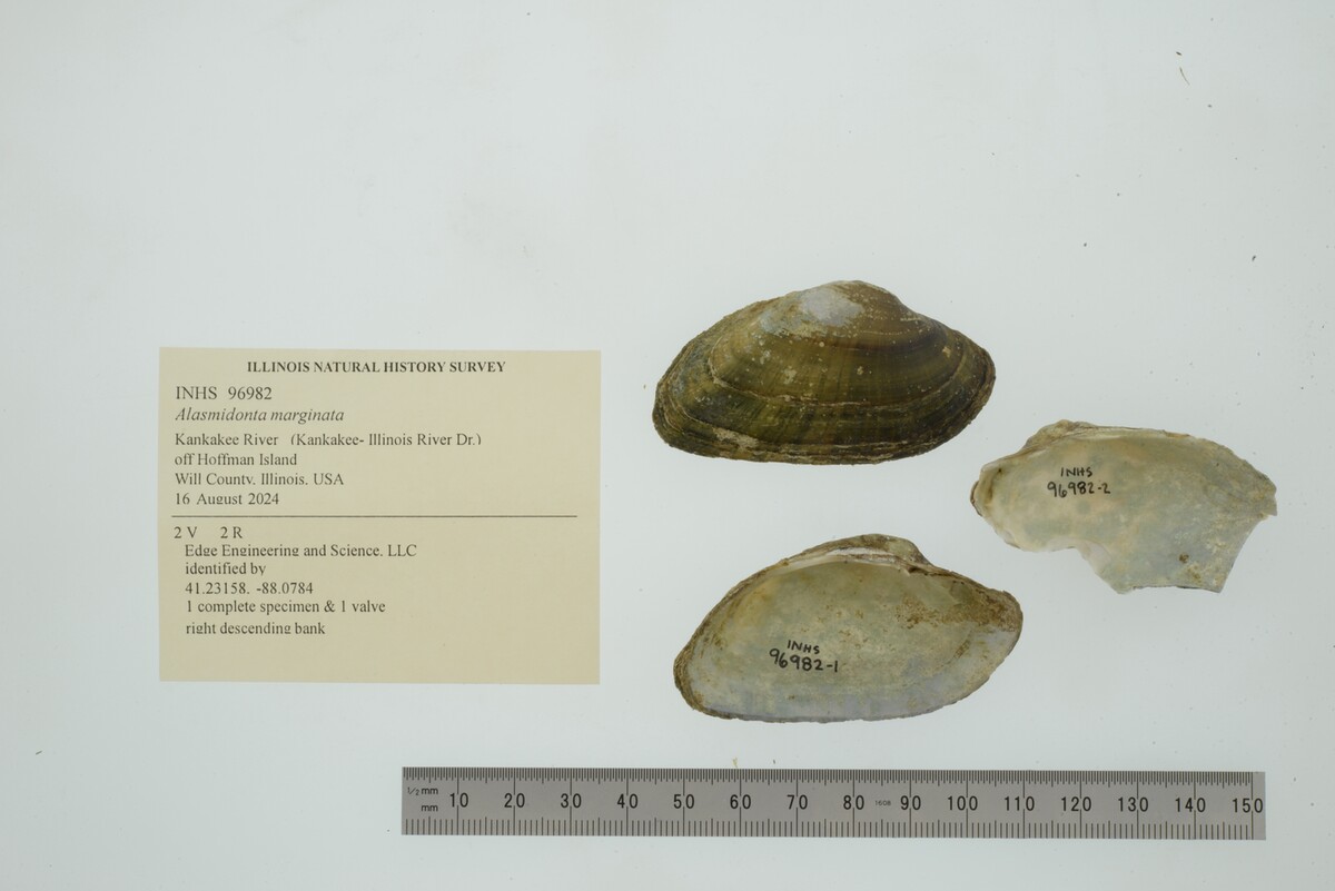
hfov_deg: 33.4
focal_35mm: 60
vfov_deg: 22.6
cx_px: 668
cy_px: 446
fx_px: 2226
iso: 100
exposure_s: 1/13
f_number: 32
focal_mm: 60
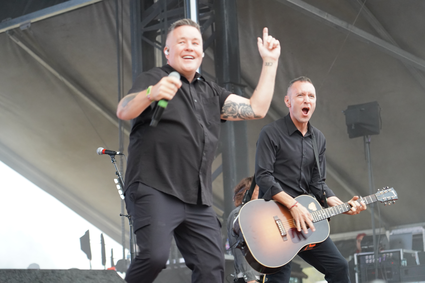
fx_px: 1239
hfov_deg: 19.5
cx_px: 212
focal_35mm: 105
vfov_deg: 13.0
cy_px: 142
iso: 5000
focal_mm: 105
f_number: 4
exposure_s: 1/160
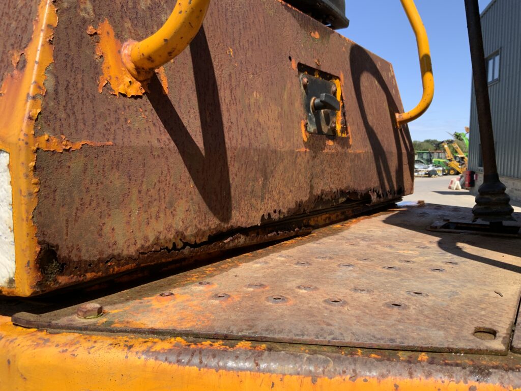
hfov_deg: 61.7
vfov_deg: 48.2
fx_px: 436
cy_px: 196
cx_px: 260
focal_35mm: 29
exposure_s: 1/1098
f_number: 1.8
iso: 16
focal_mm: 3
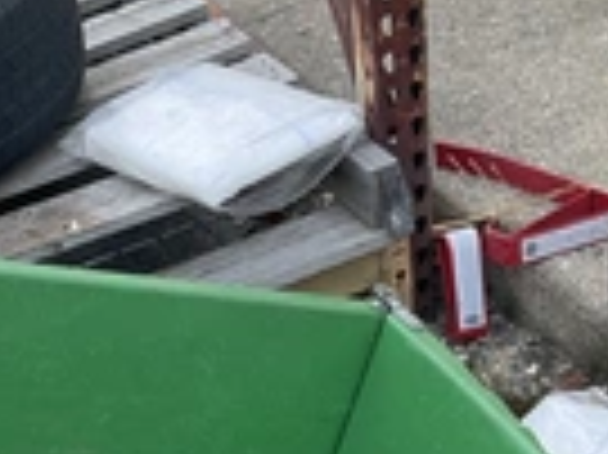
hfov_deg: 21.4
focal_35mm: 86
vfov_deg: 16.3
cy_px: 580
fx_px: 1509
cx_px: -95
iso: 25
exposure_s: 1/165
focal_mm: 3
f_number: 1.8
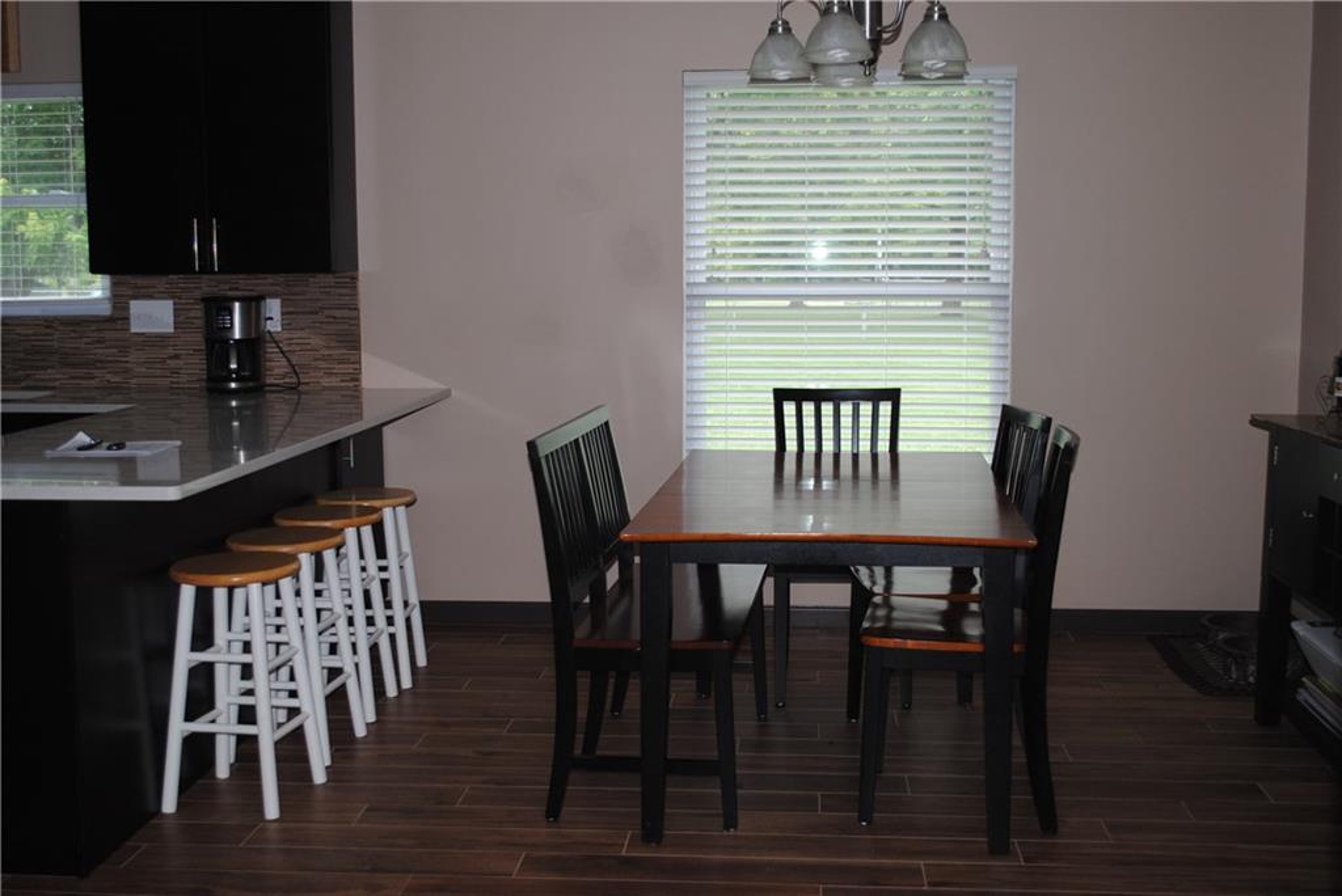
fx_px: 1566
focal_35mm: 42
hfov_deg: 46.4
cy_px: 448
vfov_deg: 31.9
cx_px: 671
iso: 200
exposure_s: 1/60
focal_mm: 28
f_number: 4.5
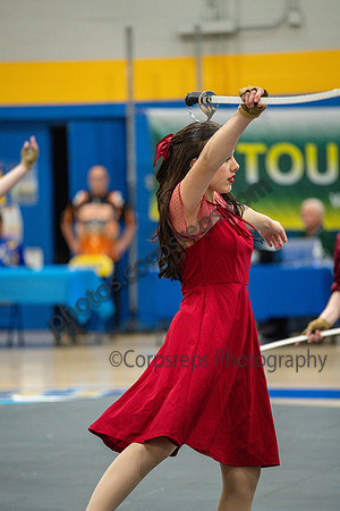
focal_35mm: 200
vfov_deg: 10.3
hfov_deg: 6.9
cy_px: 256
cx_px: 170
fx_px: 2833
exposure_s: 1/500
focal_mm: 200
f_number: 4
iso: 6400
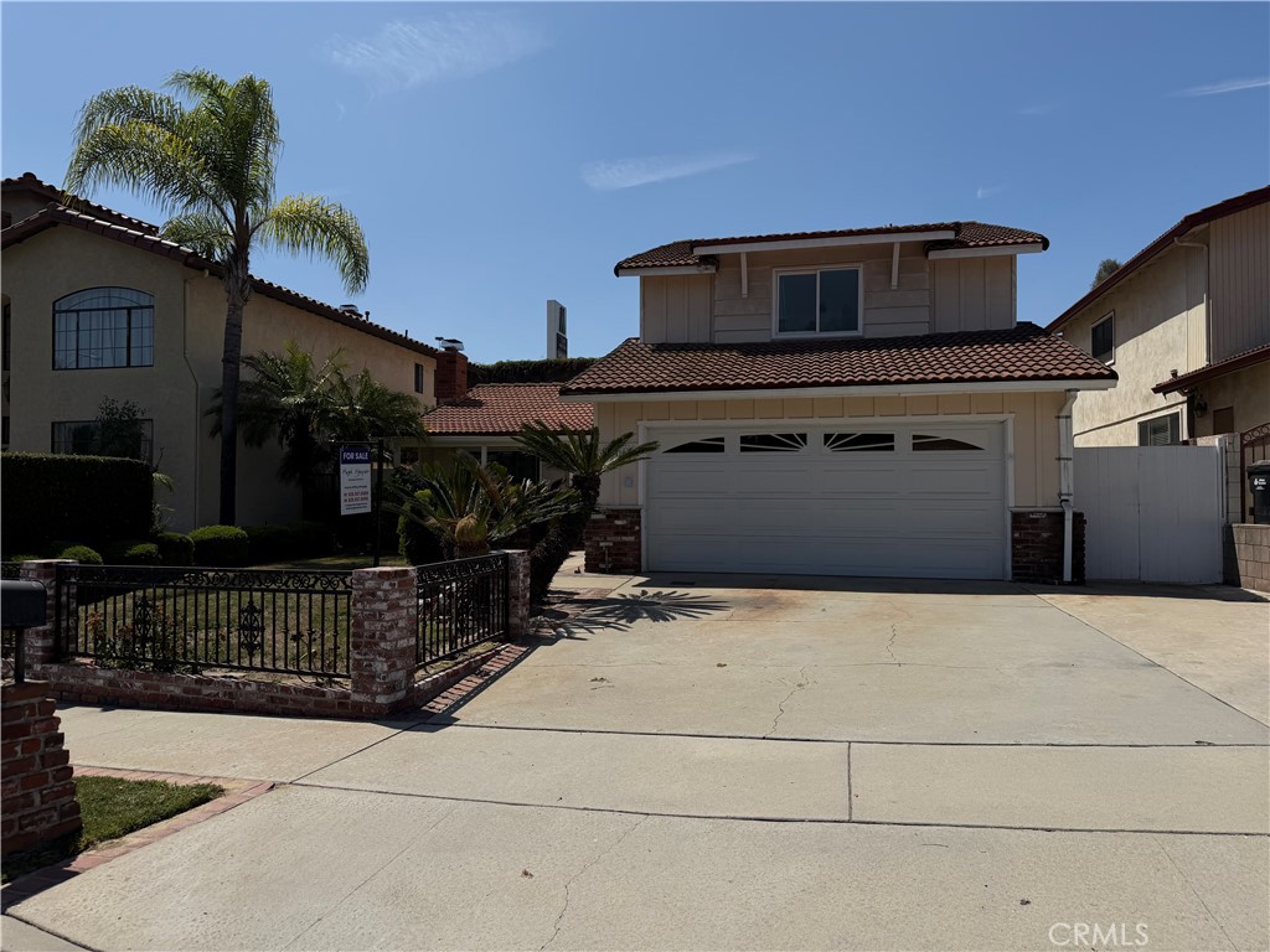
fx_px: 881
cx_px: 635
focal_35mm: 24
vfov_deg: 56.8
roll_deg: -0.1
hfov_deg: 71.6
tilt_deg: +2.1
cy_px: 476
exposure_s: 1/14286
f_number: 1.78
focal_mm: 6.76
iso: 100
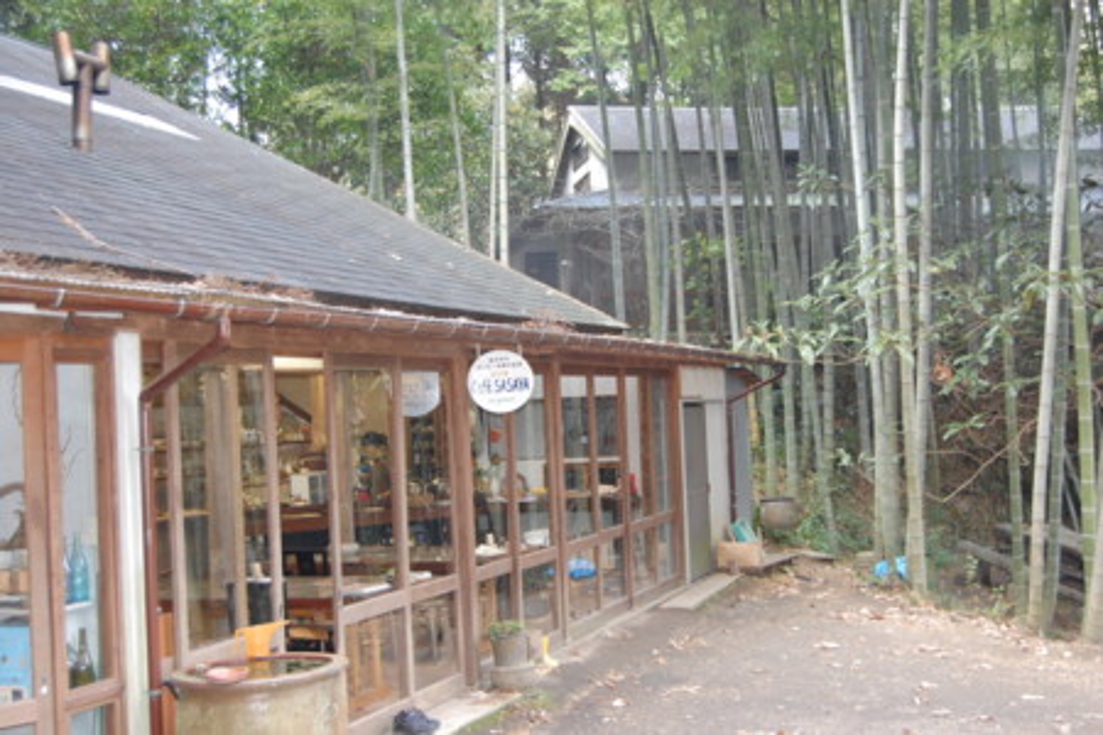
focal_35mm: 48
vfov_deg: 28.1
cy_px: 368
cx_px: 552
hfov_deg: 41.1
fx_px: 1471
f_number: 4.5
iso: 1000
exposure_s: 1/60
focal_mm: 32
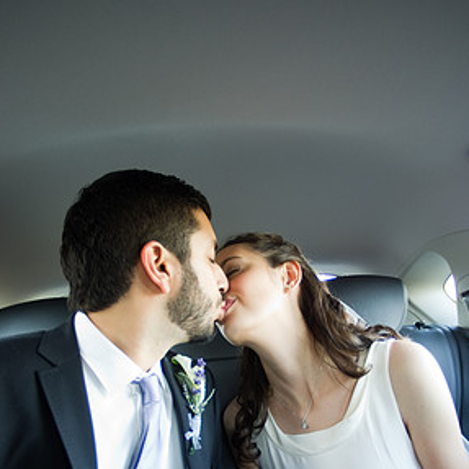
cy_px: 342
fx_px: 429
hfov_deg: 57.3
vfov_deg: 55.1
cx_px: 241
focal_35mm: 28
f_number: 2.8
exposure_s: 1/30
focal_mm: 14
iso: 320
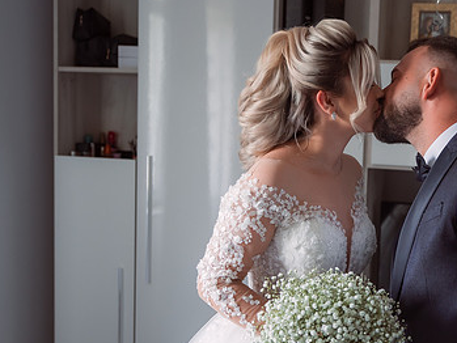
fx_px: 924
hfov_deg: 27.4
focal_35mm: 70
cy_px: 232
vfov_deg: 20.9
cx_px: 347
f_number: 2.8
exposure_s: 1/250
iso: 500
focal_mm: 40
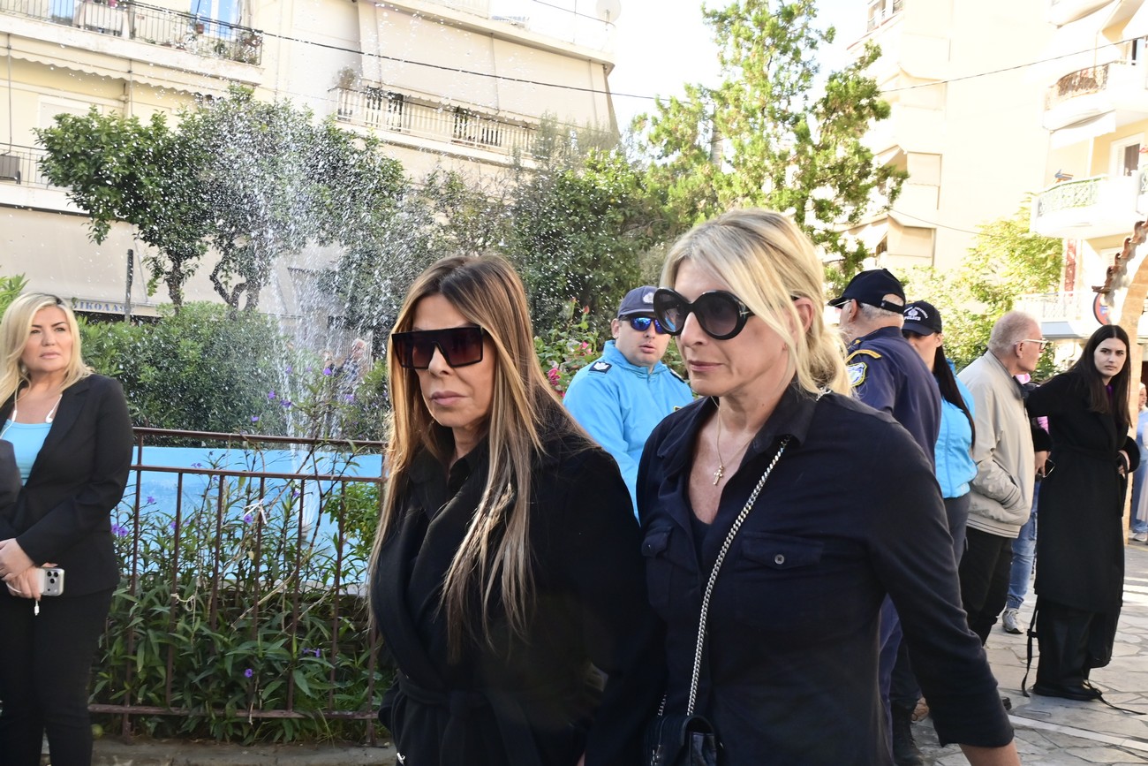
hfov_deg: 53.1
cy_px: 383
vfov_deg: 36.9
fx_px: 1148
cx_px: 574
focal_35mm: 36
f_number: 8
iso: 1250
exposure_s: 1/400
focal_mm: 24
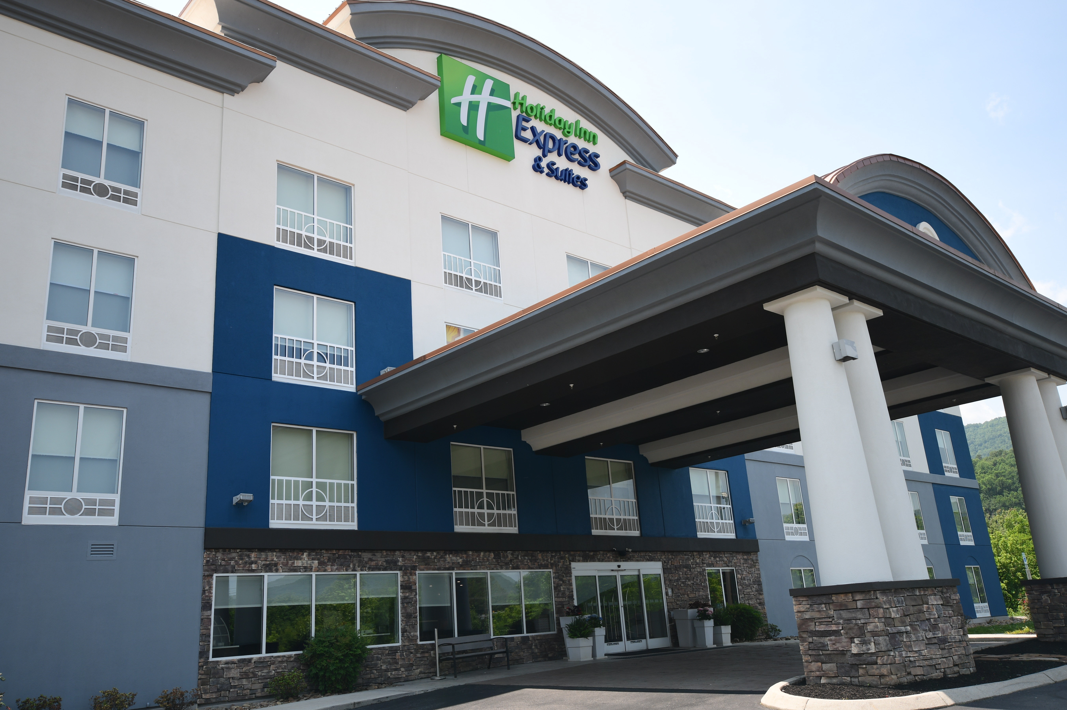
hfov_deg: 62.0
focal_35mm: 30
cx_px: 534
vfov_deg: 43.6
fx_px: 889
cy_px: 355
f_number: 5.6
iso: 64
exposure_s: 1/125
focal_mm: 20
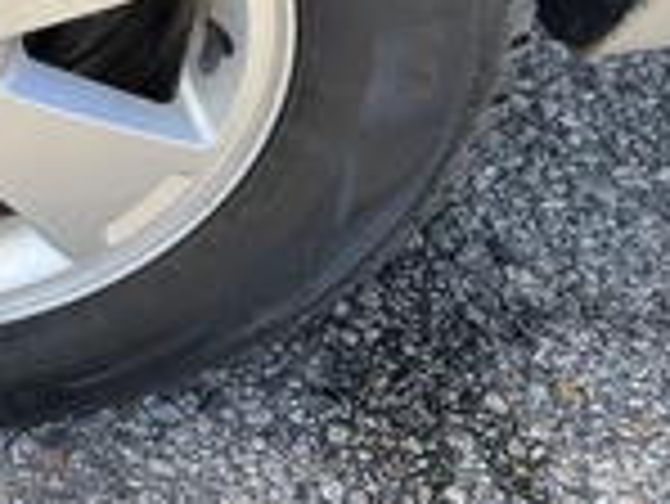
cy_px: -86
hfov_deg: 22.6
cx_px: -180
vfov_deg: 18.1
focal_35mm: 78
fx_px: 1511
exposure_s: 1/286
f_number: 1.8
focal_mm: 3
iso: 25
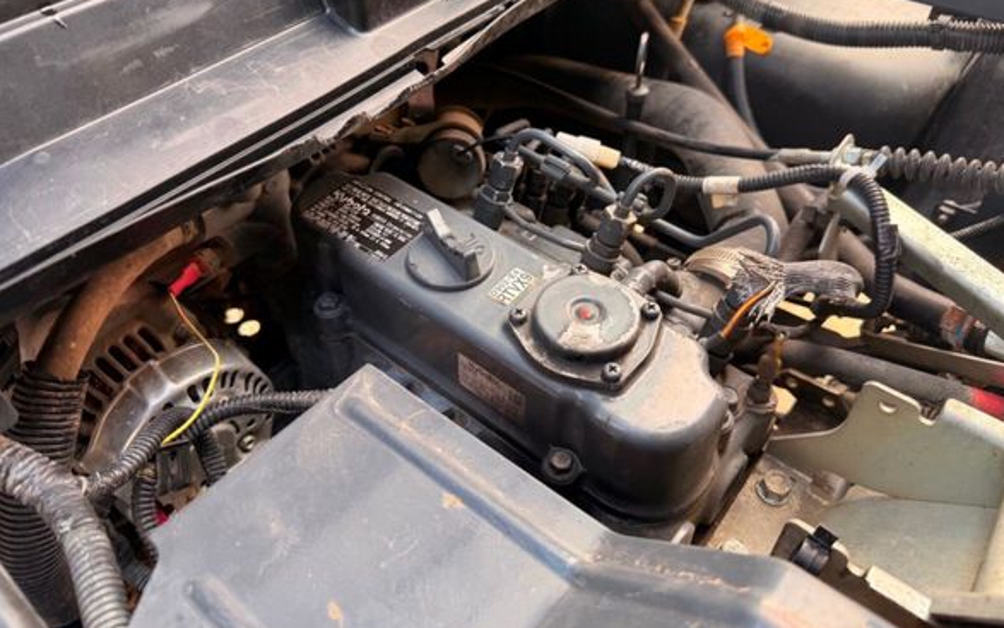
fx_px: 711
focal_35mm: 26
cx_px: 511
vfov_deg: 47.4
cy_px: 265
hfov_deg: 70.4
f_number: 1.78
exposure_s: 1/121
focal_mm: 6.76
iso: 80
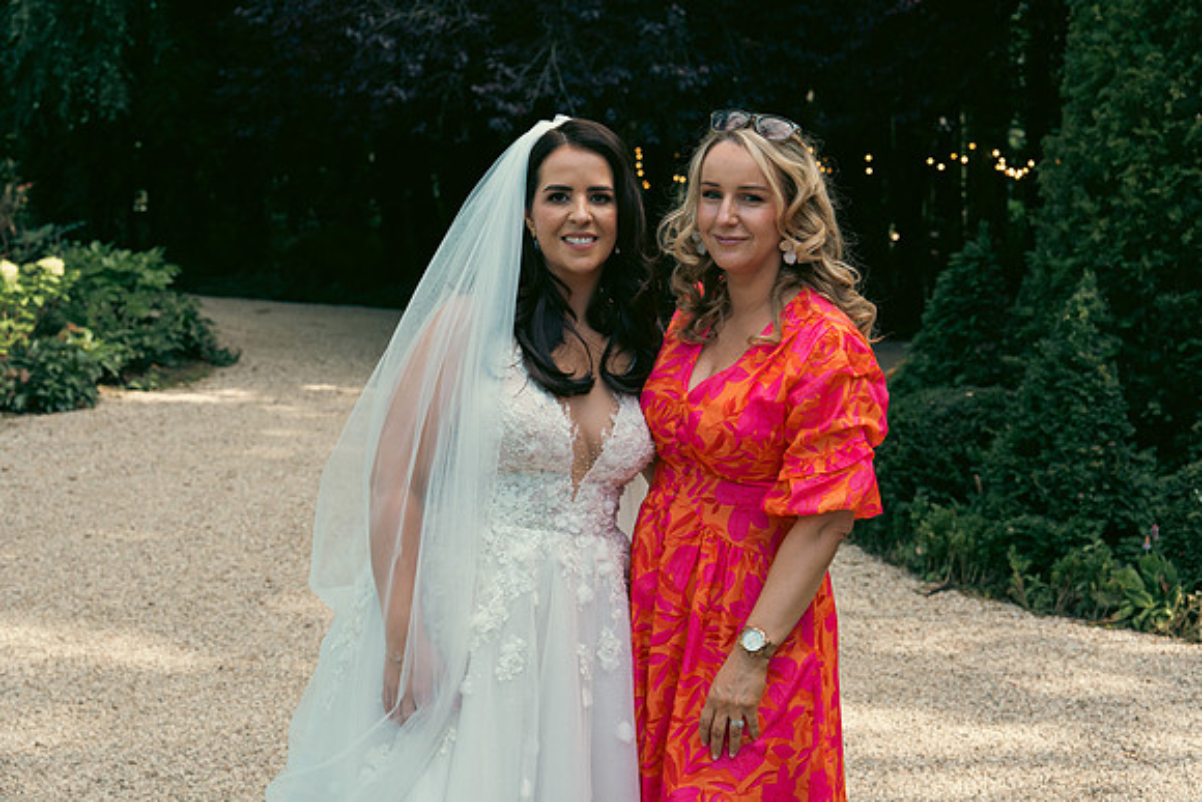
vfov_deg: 28.7
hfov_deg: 41.9
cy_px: 401
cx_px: 601
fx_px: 1570
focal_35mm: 47
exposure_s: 1/250
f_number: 5
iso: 160
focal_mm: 47
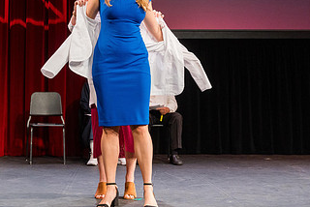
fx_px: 577
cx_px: 109
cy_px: 57
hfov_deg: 29.9
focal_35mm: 67
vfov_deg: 20.2
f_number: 3.5
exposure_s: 1/320
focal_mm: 37
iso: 1250
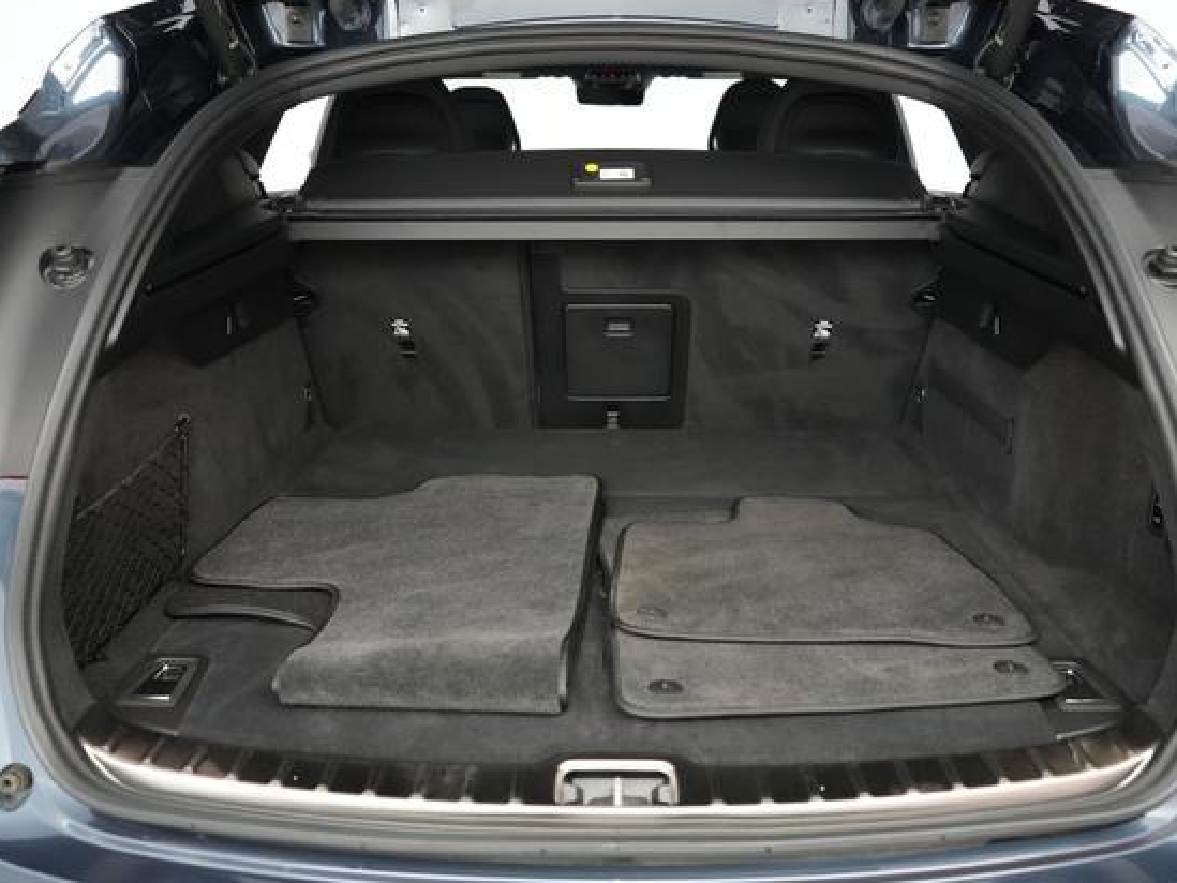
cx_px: 602
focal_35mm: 28
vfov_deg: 49.8
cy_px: 431
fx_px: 952
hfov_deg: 63.4
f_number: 2.8
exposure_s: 1/160
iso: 6400
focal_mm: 25
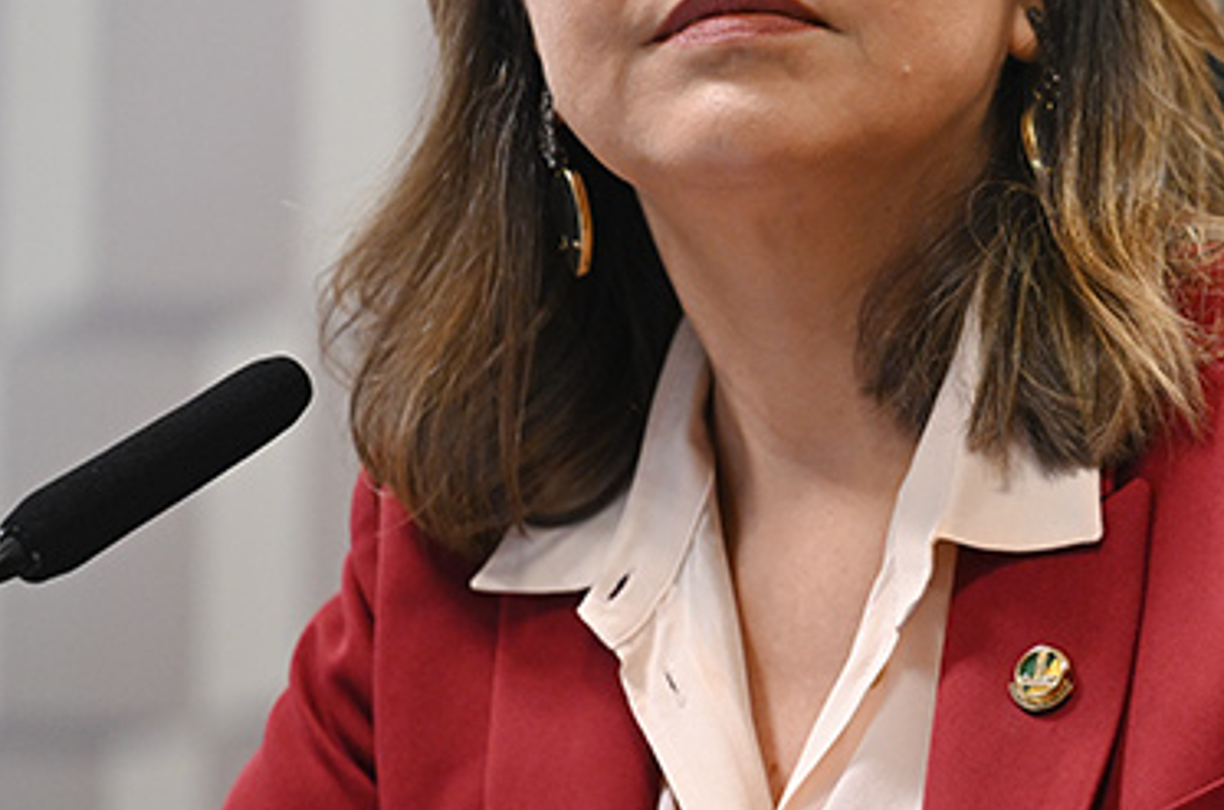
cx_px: 1277
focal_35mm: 461
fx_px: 15641
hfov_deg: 4.5
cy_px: 298
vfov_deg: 3.0
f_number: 2.8
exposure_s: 1/160
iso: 1600
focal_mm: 200
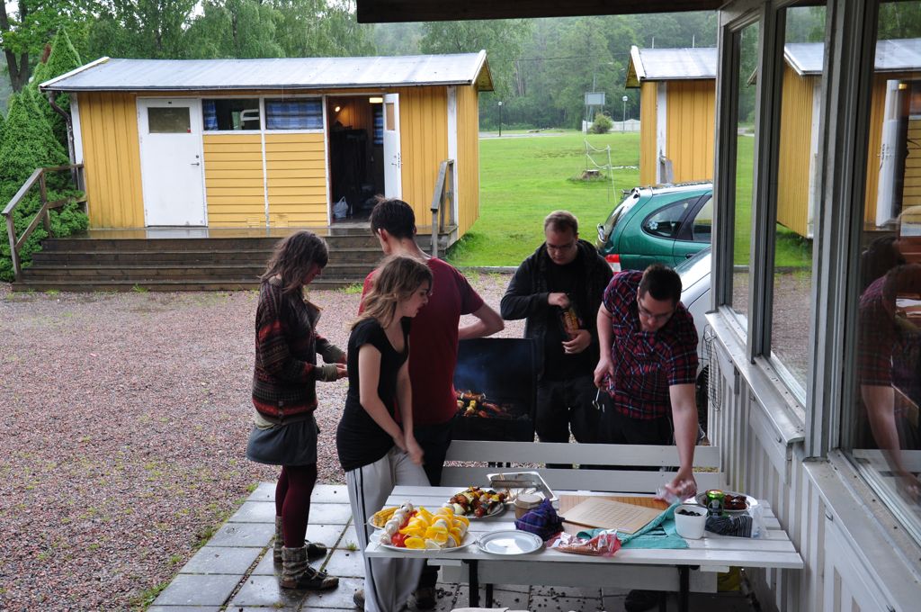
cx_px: 460
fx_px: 1073
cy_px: 306
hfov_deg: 46.5
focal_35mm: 42
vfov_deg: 31.8
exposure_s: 1/30
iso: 400
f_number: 7.1
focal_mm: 28
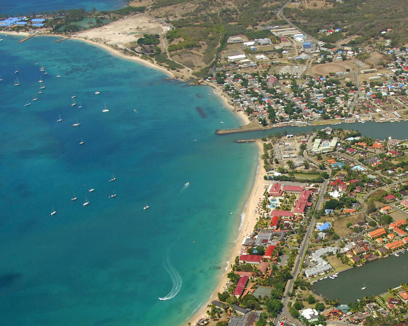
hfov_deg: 26.6
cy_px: 218
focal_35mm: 70
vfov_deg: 21.8
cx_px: 327
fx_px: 845
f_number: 7.6
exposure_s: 1/1250
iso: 400
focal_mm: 24
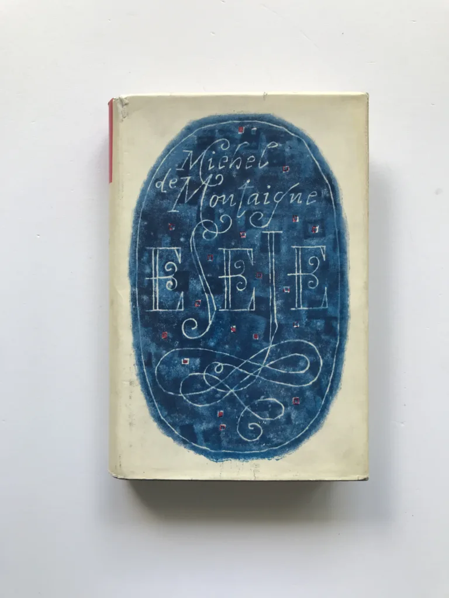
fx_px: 484
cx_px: 224
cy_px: 299
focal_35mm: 28
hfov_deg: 49.7
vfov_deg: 63.4
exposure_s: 1/100
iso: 32
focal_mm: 3.99
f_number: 1.8
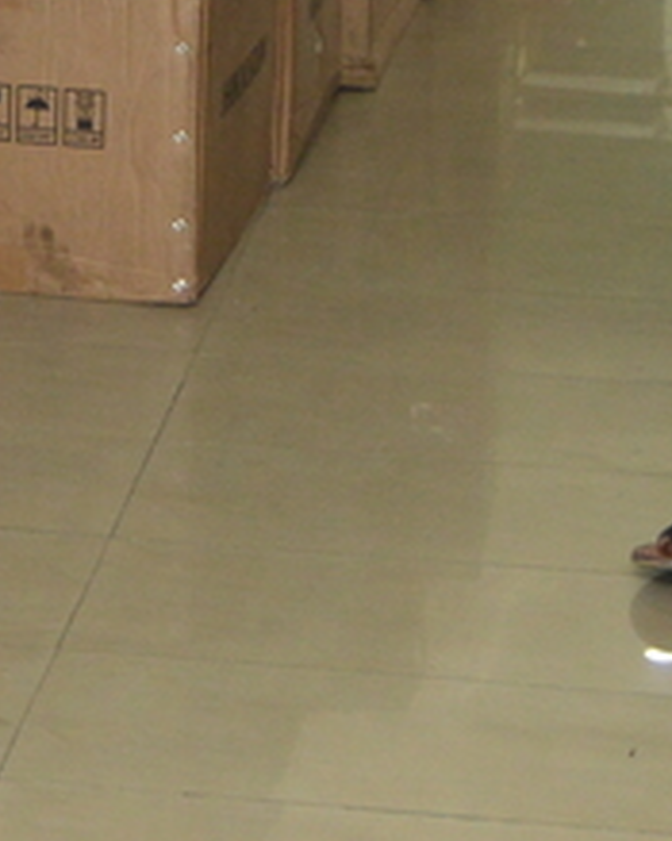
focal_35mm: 174
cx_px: -88
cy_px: -553
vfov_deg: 10.6
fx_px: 4329
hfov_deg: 8.8
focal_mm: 24
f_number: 3.8
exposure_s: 1/125
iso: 560
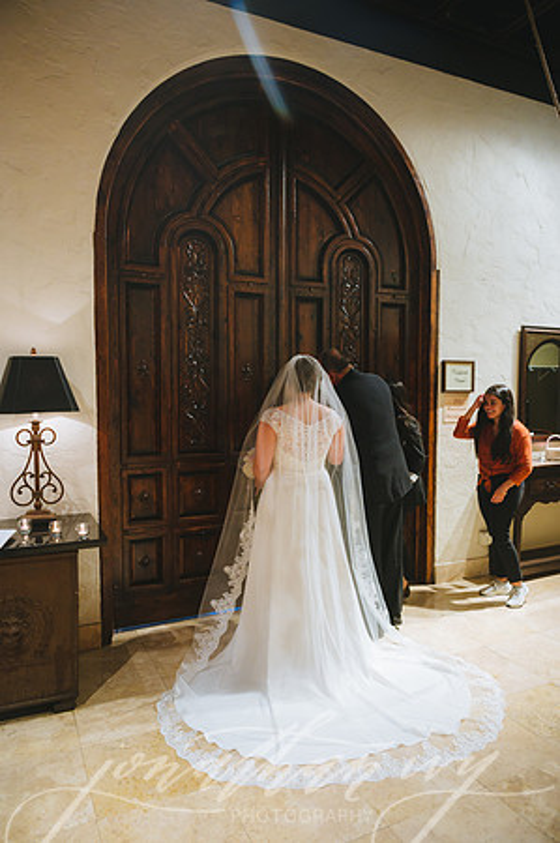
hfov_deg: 53.0
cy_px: 422
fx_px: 561
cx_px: 280
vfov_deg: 73.8
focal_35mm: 24
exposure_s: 1/200
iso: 3200
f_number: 2.8
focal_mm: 24
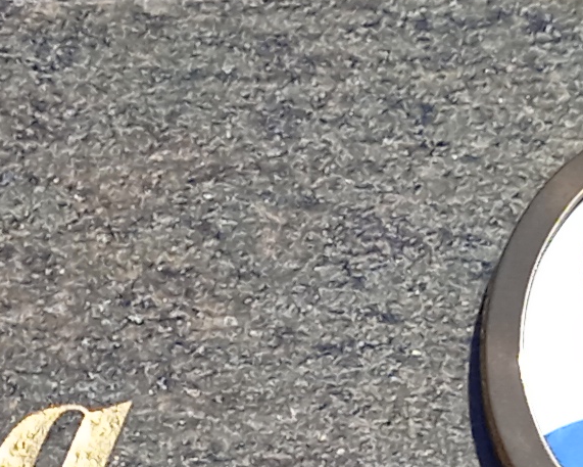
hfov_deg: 9.5
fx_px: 3434
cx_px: -255
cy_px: 1139
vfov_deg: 7.3
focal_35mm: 199
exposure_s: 1/1110
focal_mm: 3.43
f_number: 2.2
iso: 112
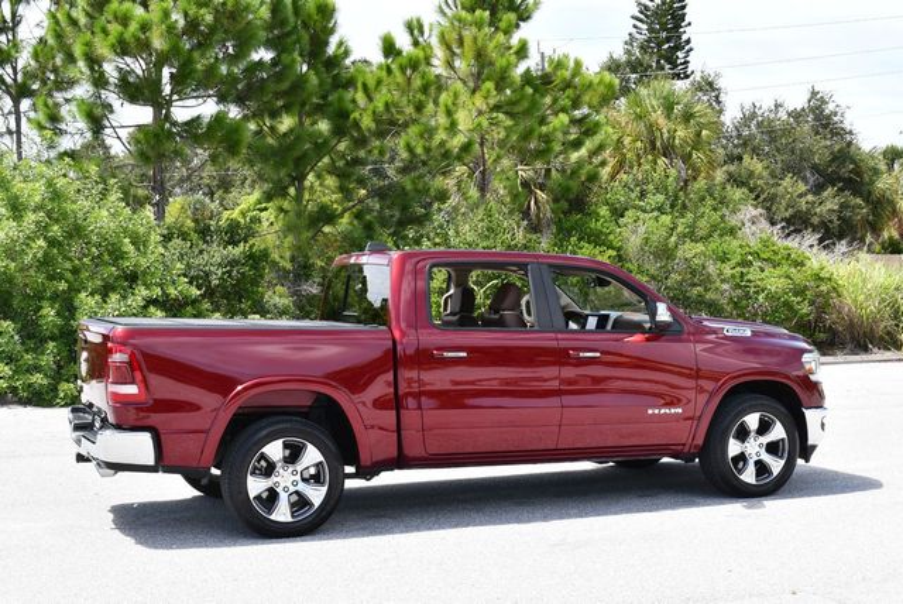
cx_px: 452
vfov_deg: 26.0
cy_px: 302
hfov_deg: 38.2
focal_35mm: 52
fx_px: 1305
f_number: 7.1
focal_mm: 26
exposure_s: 1/250
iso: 200
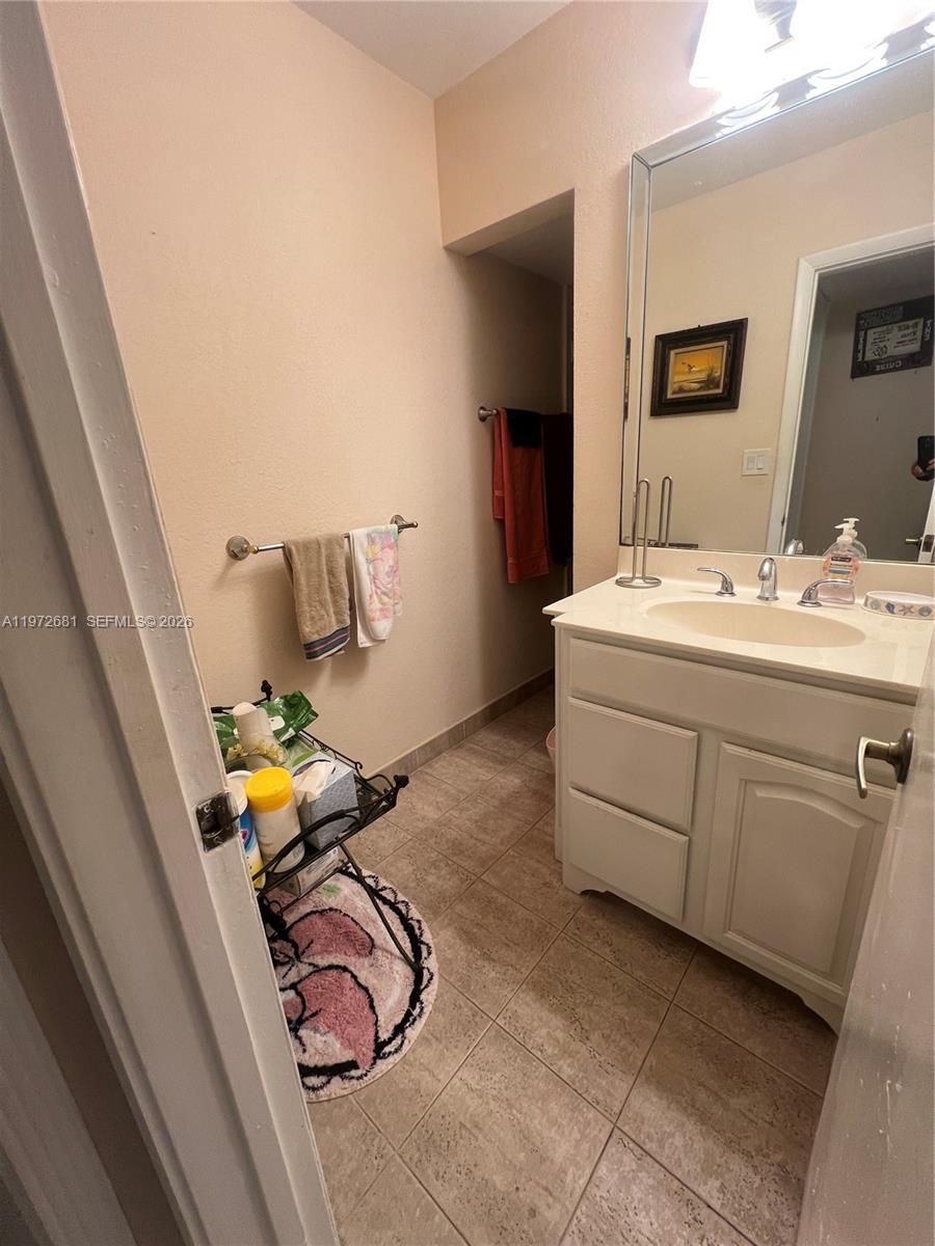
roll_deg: +3.8
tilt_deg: -17.1
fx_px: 468
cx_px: 468
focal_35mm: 13
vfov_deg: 106.2
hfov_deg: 89.9
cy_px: 623
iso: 125
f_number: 1.8
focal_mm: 1.57
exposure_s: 1/60
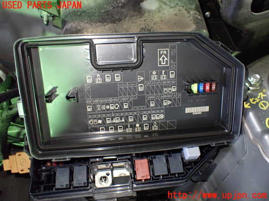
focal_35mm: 30
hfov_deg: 60.0
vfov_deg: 46.8
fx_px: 233
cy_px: 100
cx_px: 134
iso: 1000
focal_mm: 5.4
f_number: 2.3
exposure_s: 1/30
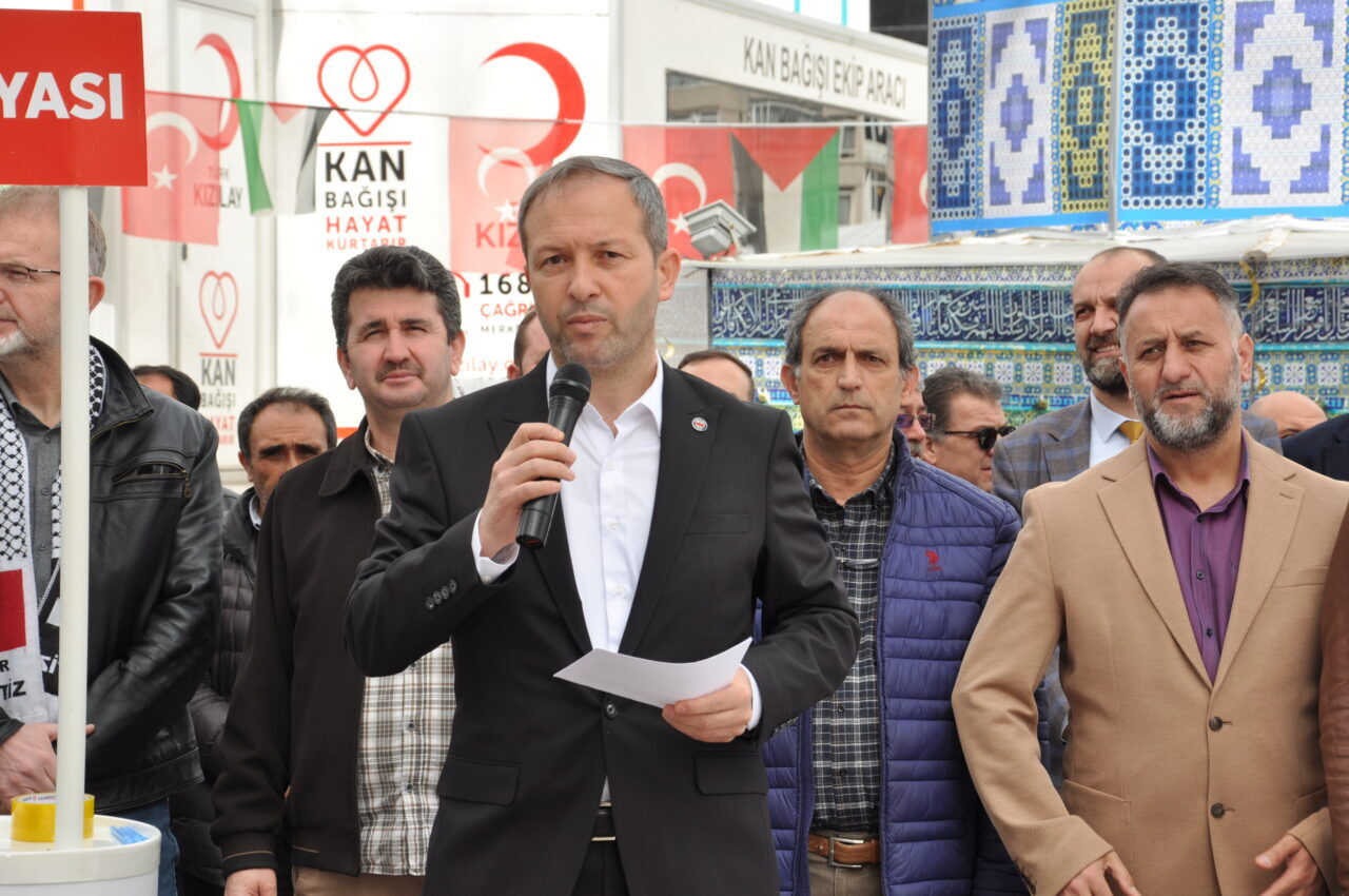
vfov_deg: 12.1
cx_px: 674
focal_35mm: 112
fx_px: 4210
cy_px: 448
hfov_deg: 18.2
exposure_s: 1/200
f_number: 9
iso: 200
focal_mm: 75
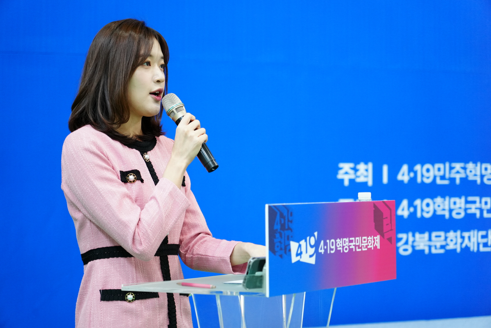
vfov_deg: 14.3
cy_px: 164
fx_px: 1309
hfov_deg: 21.2
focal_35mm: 96
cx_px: 246
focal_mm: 96
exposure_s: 1/160
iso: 2000
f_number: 4
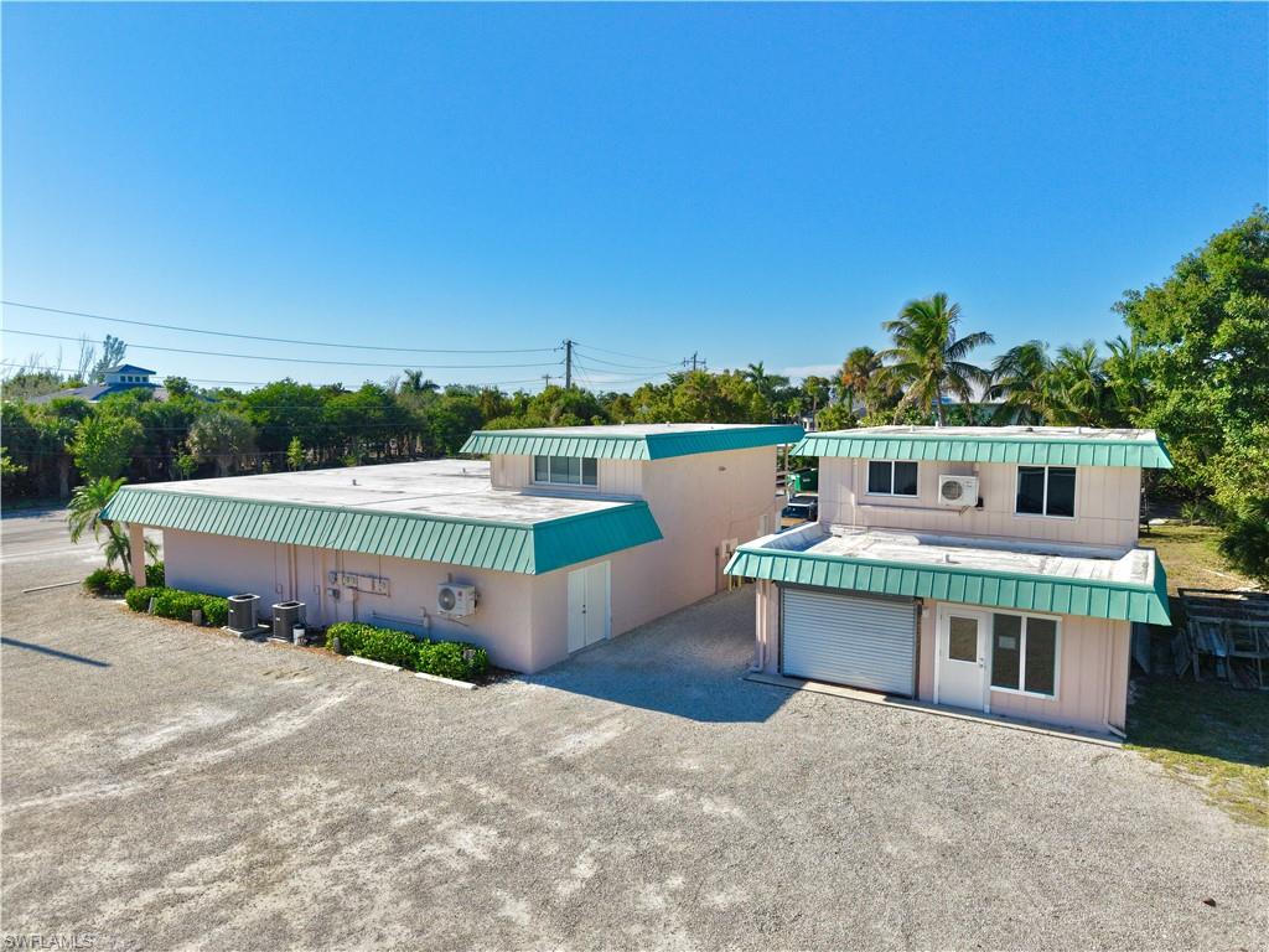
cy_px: 476
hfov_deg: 71.6
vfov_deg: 56.8
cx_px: 634
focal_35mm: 24
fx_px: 880
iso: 100
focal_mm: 8.67
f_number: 1.8
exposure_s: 1/500
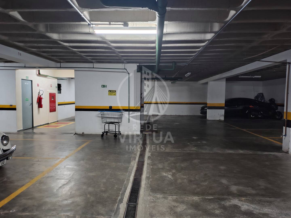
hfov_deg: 69.4
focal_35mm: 25
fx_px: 210
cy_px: 109
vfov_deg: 54.9
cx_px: 146
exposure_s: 1/24
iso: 960
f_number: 1.7
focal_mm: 4.71
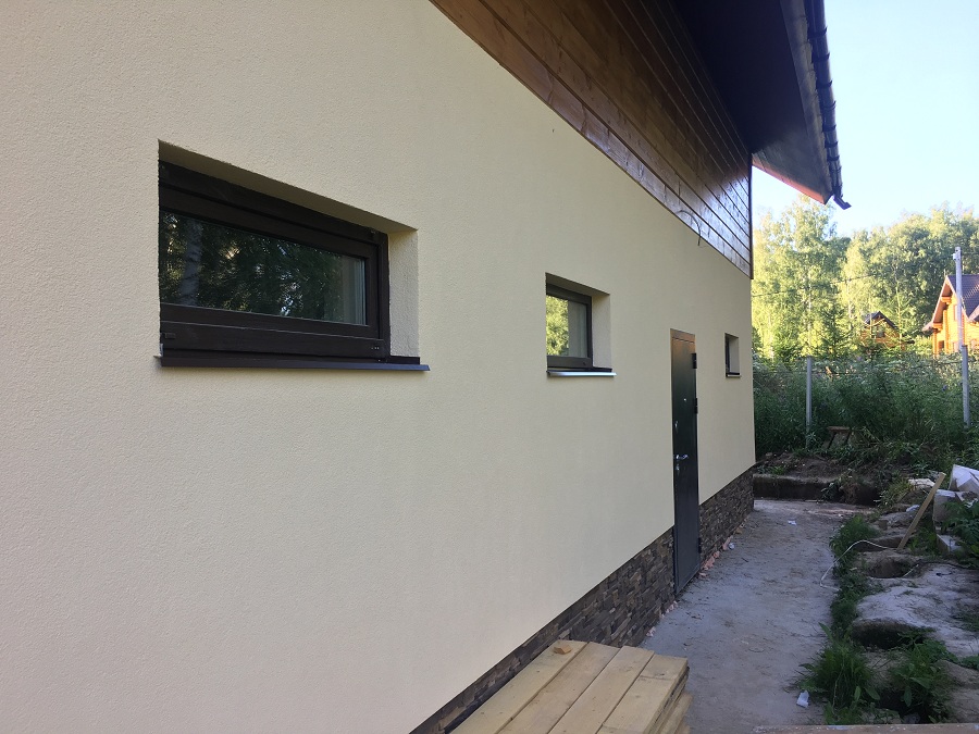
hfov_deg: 61.7
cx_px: 490
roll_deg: +1.9
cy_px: 367
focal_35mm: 29
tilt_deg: +1.3
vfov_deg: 48.2
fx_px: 820
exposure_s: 1/100
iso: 25
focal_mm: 4.15
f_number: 2.2
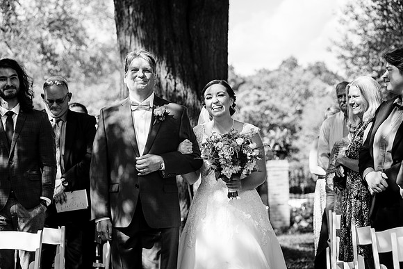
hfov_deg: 19.5
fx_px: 1176
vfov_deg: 13.0
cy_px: 134
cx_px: 202
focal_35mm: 105
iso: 100
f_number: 5
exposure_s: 1/200
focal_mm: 105
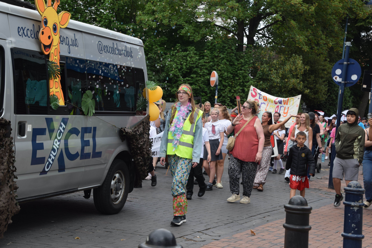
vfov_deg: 18.2
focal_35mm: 75
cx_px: 186
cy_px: 124
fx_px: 775
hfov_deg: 27.0
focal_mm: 50
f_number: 8
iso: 280
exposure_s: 1/250
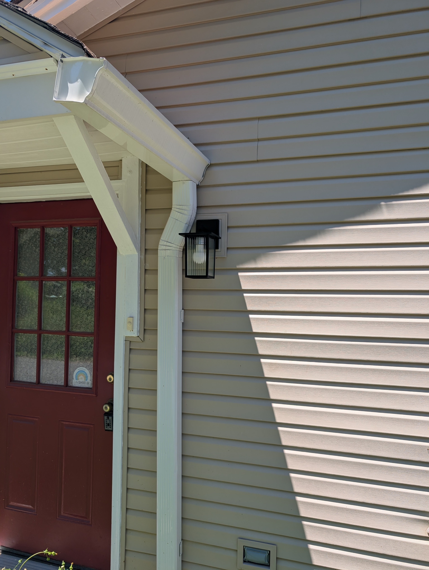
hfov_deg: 56.9
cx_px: 214
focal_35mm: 24
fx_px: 396
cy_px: 285
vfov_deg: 71.5
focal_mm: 6.9
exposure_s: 1/573
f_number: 1.68
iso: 19
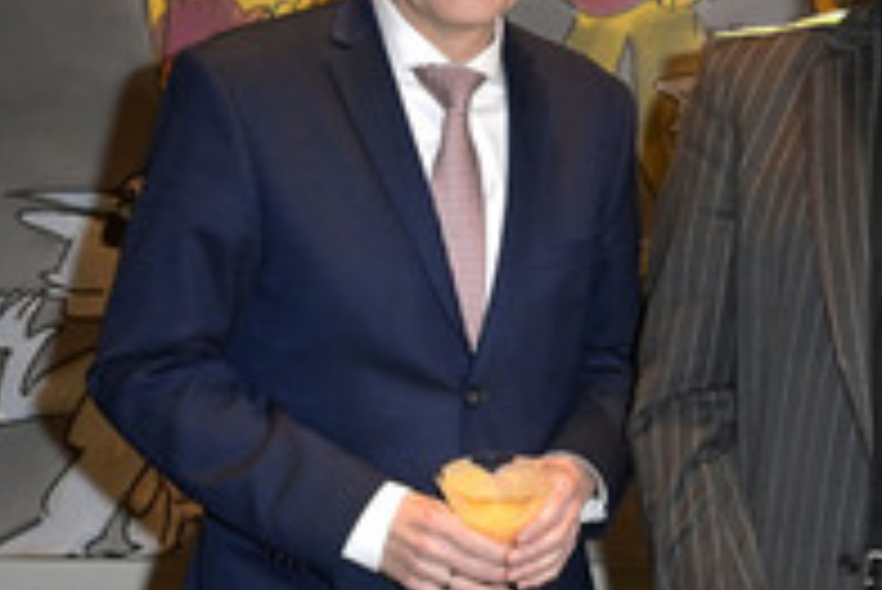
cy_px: 333
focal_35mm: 78
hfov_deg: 24.8
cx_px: 880
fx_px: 1912
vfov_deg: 17.5
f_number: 5.6
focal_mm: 34
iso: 6400
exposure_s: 1/100
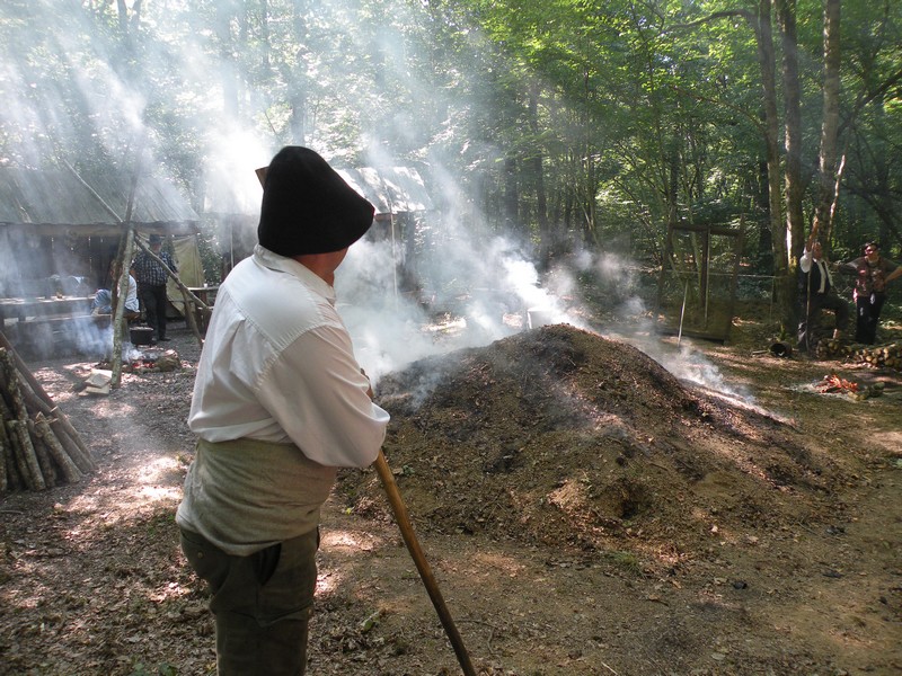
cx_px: 451
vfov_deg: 51.4
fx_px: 704
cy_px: 338
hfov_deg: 65.3
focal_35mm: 27
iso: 131
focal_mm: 4.7
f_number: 2.8
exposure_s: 1/60
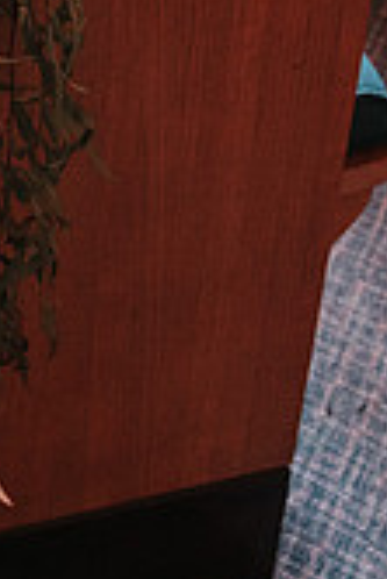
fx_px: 1963
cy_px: -35
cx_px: -21
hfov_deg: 11.1
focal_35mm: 122
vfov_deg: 16.3
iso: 1000
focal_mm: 30
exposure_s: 1/200
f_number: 4
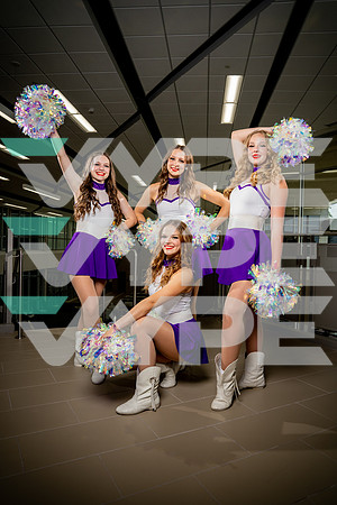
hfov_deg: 51.3
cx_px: 168
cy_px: 252
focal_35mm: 25
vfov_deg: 71.5
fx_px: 351
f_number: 7.1
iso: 400
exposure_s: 1/250
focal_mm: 25
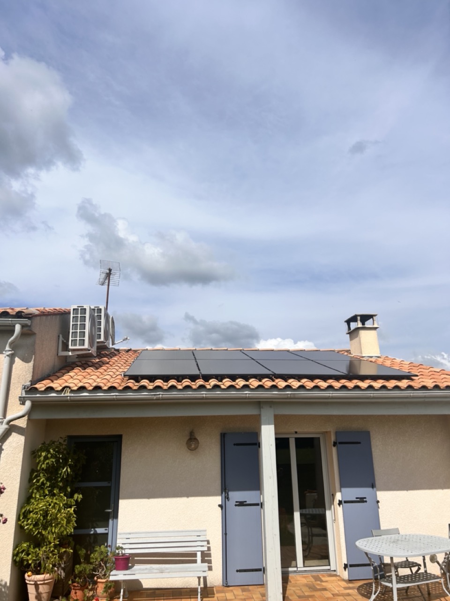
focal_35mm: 26
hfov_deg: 53.1
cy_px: 300
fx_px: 451
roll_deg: -0.4
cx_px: 225
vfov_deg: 67.3
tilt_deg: +17.1
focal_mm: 5.7
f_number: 1.5
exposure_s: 1/10309
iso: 50
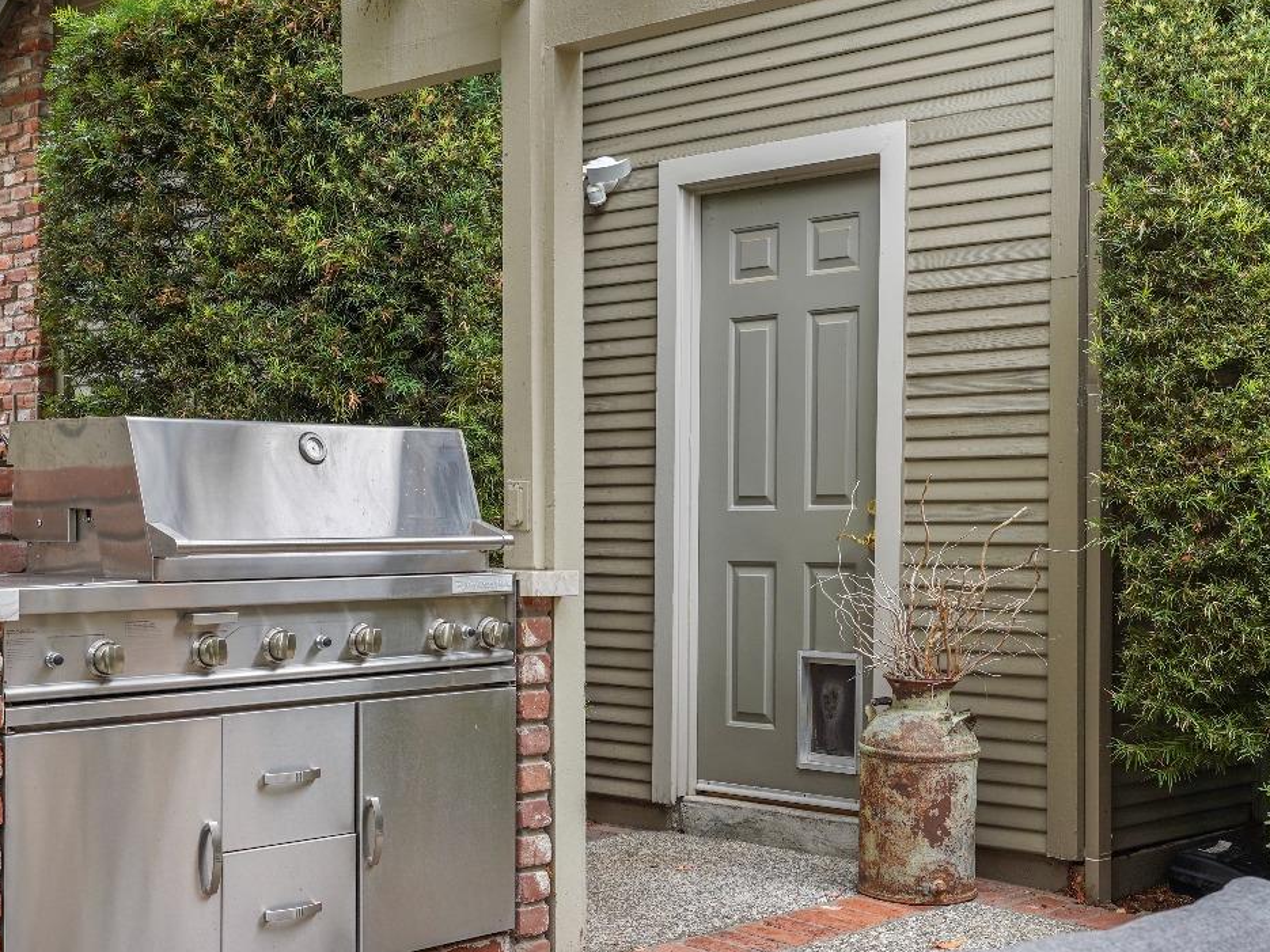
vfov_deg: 27.0
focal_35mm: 54
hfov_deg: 35.5
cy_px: 523
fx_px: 1981
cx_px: 553
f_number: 8
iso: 400
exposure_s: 1/30
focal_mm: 35
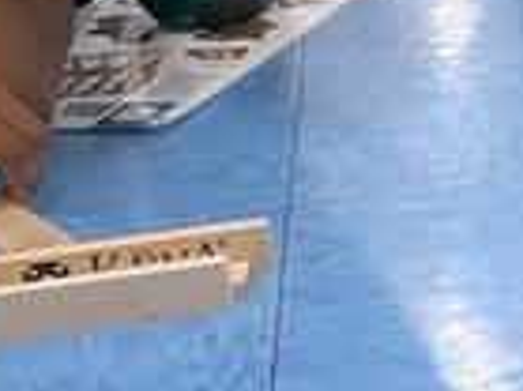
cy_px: -237
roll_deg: +1.7
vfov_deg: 7.6
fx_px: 2898
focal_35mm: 192
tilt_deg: -16.8
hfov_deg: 8.6
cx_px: 1573
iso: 100
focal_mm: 5.1
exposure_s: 1/121
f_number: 1.6
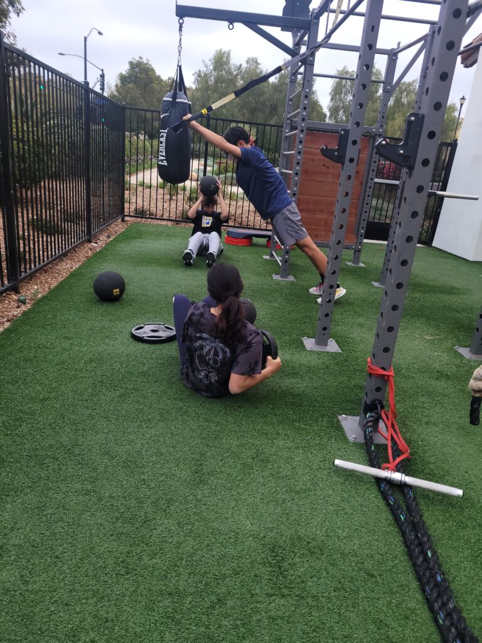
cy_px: 322
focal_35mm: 26
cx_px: 241
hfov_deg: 53.1
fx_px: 483
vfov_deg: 67.3
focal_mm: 5.4
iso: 50
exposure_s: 1/120
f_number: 1.8
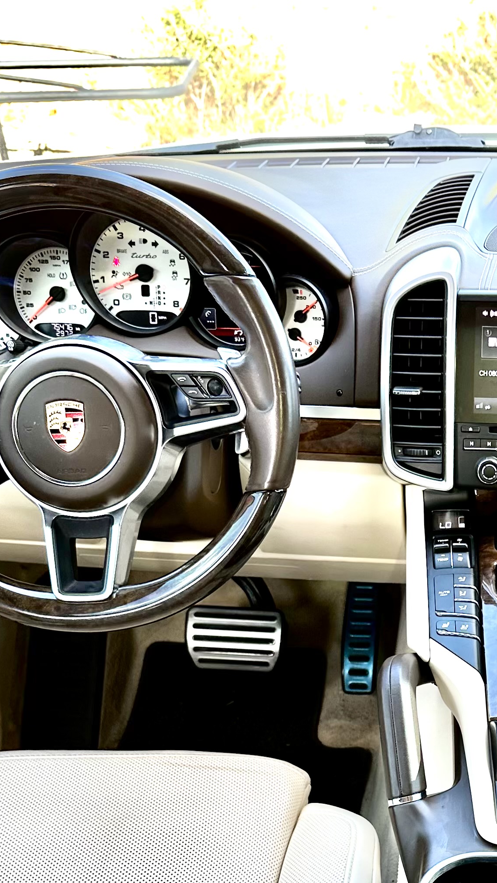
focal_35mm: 52
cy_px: 711
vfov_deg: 38.3
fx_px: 1218
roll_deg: -0.2
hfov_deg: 22.3
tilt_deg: -31.0
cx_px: 486
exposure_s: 1/158
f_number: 1.78
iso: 64
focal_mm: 6.86
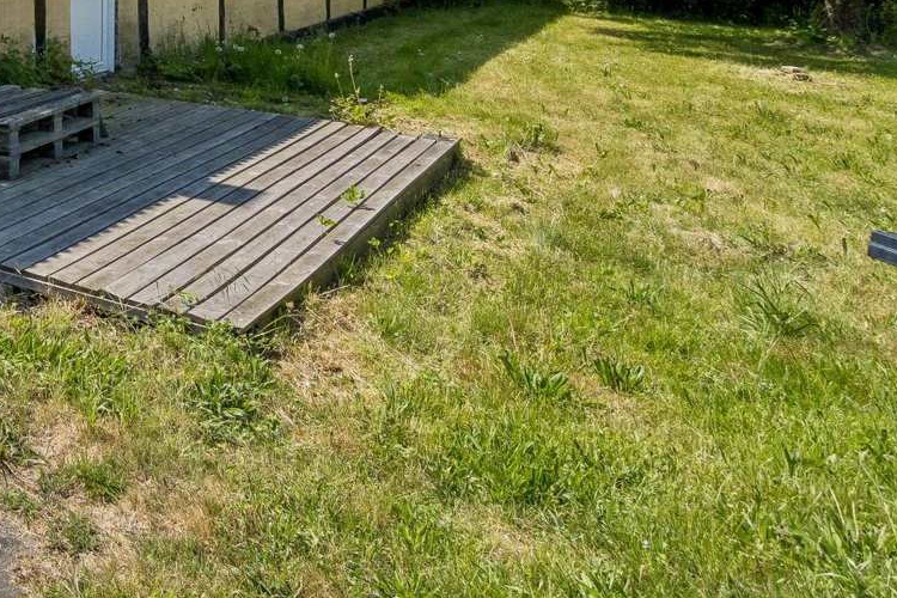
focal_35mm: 40
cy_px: -173
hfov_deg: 34.8
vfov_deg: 27.9
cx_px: -255
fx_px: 997
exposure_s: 1/640
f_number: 8
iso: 200
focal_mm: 10
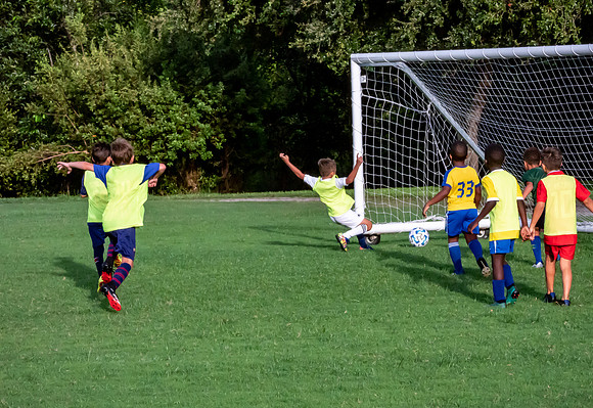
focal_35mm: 160
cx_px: 296
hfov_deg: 12.7
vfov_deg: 8.8
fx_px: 2655
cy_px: 222
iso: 400
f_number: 5
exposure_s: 1/2500
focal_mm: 27.9
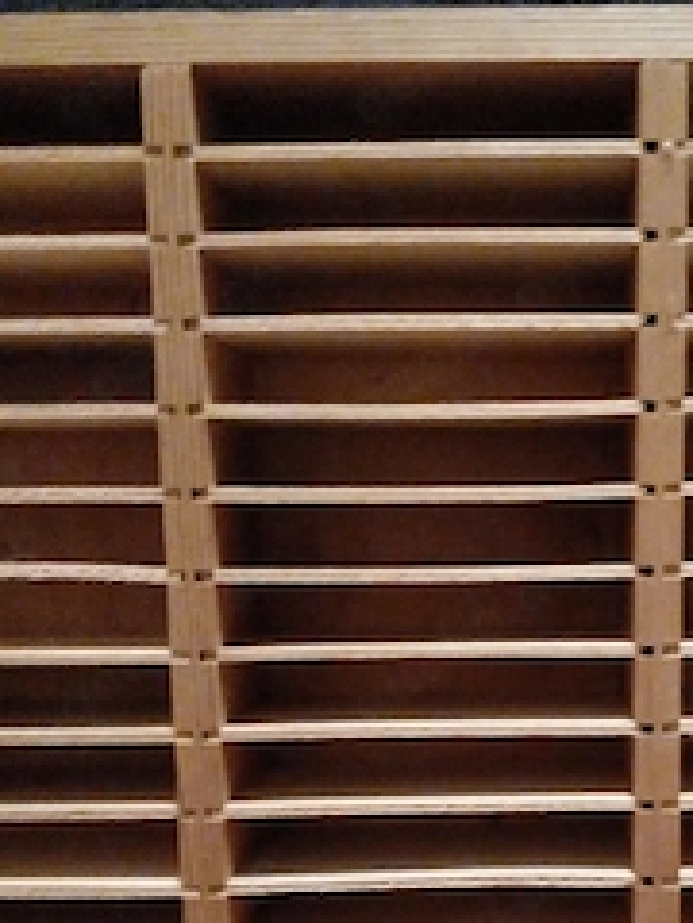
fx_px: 1201
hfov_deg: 31.4
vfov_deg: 41.0
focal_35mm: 45
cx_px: 547
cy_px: 681
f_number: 1.9
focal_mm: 3.6
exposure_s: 1/10
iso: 1250
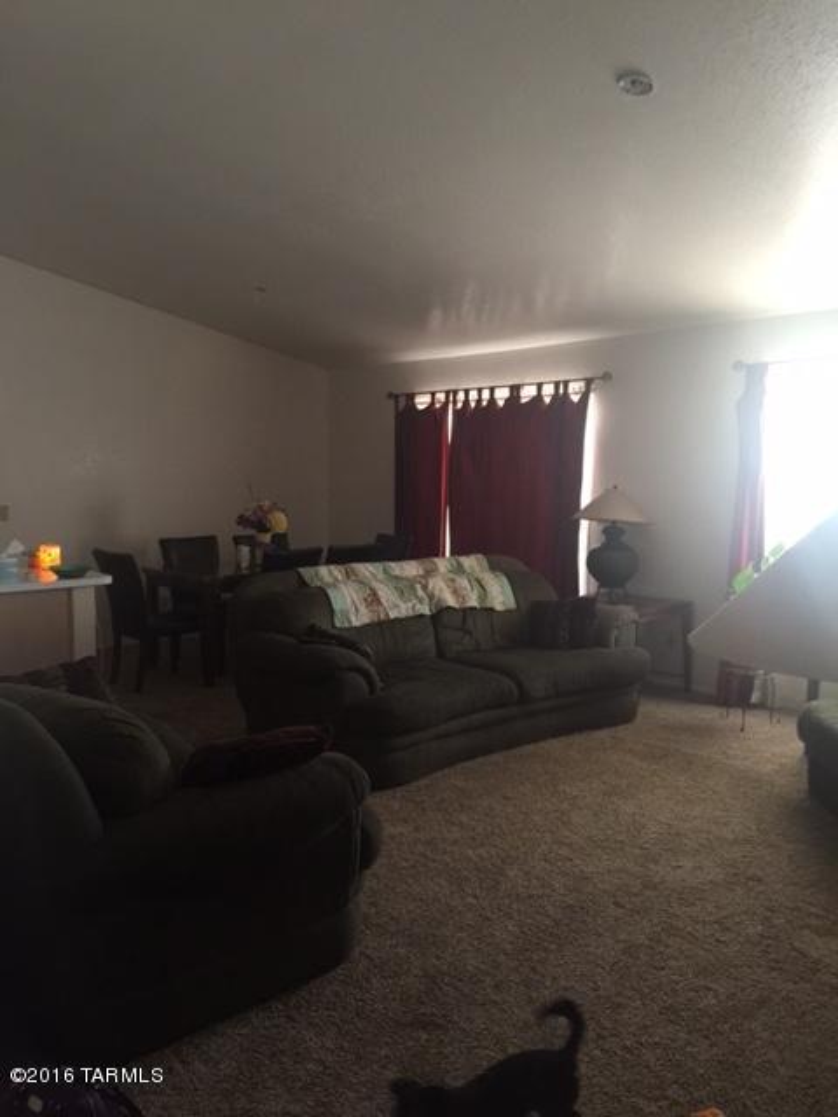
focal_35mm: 29
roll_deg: -0.8
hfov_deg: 48.2
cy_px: 558
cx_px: 419
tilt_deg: -4.3
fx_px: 936
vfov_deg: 61.7
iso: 125
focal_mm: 4.15
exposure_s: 1/15
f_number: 2.2
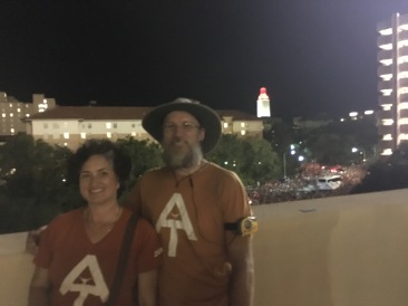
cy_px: 153
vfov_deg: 48.2
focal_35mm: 29
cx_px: 204
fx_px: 342
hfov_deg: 61.7
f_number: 2.2
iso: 1250
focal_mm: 4.15
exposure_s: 1/15
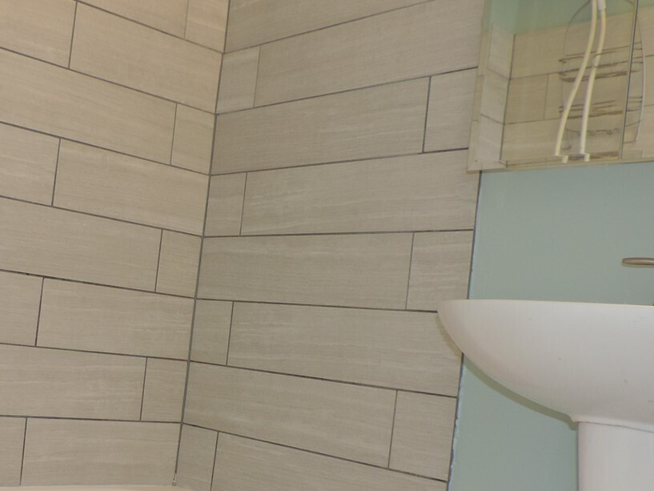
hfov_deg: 38.9
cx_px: 134
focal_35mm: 47
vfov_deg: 30.8
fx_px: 888
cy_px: 304
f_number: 3
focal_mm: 4.3
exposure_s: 1/40
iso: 220
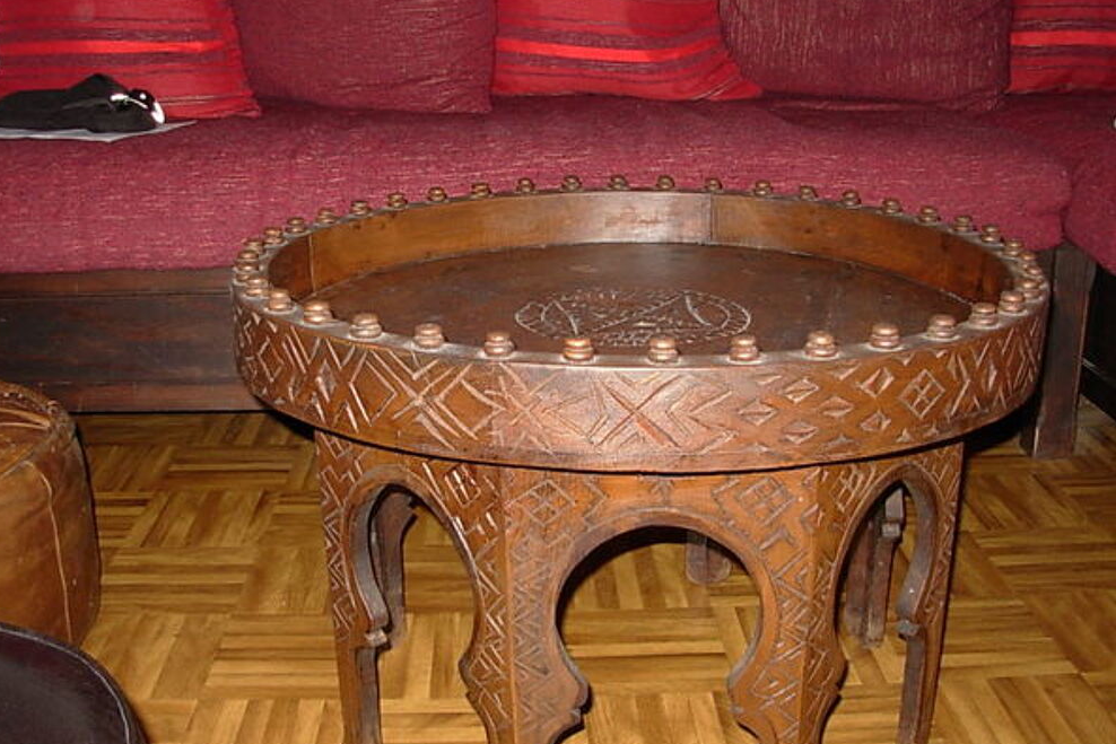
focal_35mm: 40
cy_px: 353
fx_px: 1240
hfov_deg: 48.5
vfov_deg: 33.4
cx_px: 552
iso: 67
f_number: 2.9
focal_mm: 6.3
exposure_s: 1/42.7
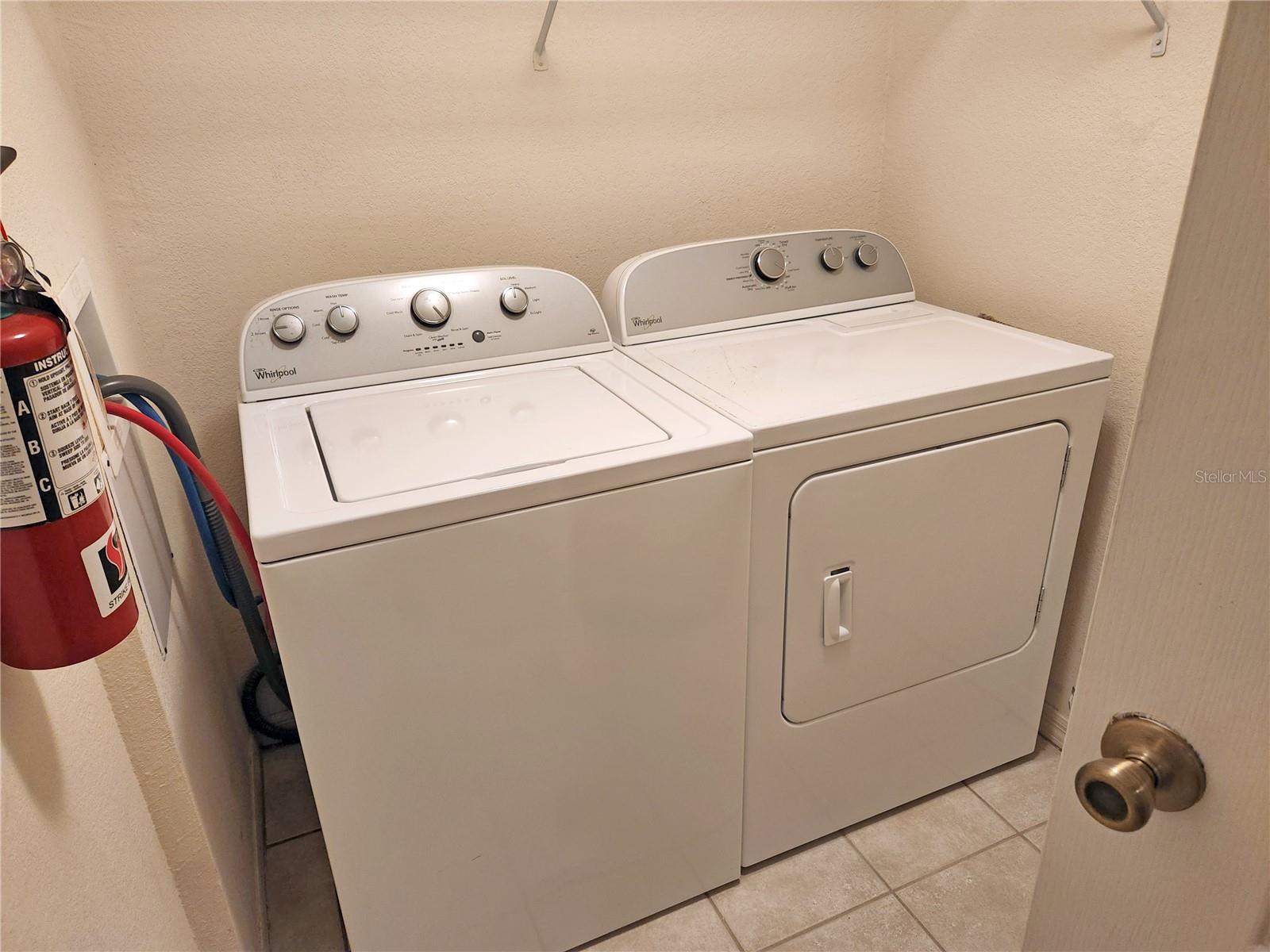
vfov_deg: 58.9
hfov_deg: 73.9
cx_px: 635
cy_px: 476
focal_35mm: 23
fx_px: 844
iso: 160
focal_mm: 5.4
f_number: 1.8
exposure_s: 1/120
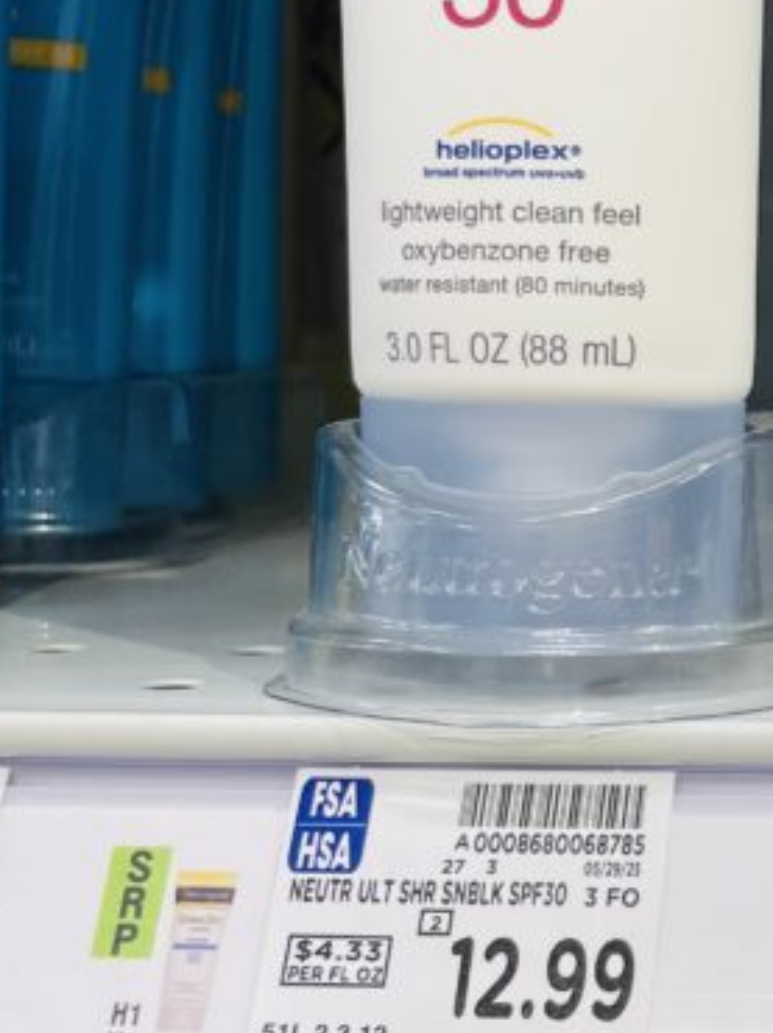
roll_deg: -0.6
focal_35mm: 72
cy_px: 416
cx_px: 1052
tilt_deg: -4.8
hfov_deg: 18.7
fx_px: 2146
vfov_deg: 27.0
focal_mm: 4.2
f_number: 1.6
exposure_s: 1/120
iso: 64
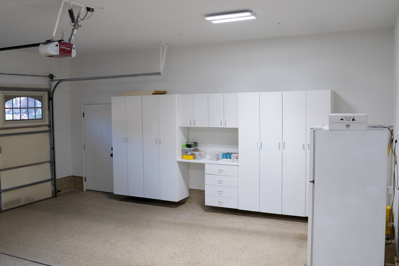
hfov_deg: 58.7
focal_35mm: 32
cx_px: 187
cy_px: 125
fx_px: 355
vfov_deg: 41.1
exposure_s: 1/160
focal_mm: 24
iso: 250
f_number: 4
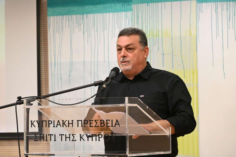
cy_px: 78
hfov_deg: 15.2
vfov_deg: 10.2
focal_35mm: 135
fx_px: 885
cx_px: 118
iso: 10000
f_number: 6.3
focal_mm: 135
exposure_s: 1/200
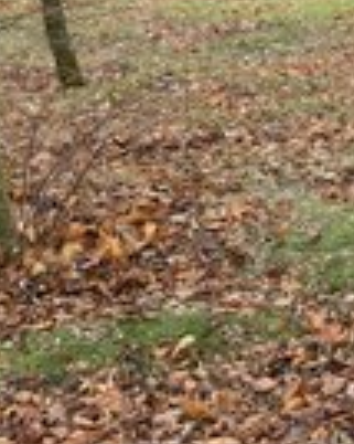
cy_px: 33
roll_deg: +0.8
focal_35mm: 76
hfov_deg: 16.9
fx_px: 996
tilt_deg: -10.4
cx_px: 622
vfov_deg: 24.3
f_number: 1.6
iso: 32
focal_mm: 4.2
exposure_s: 1/144
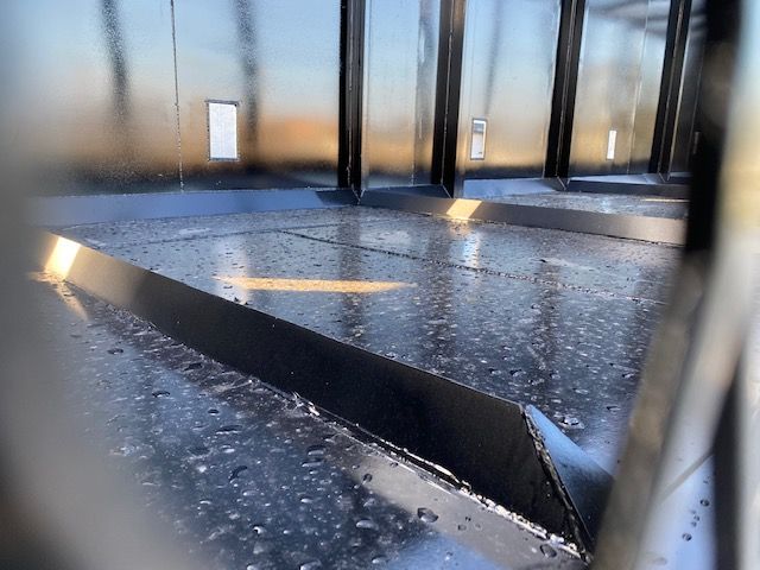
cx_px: 380
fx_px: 571
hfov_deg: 67.3
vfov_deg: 53.1
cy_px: 285
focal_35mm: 26
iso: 125
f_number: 1.8
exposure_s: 1/106
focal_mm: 4.25
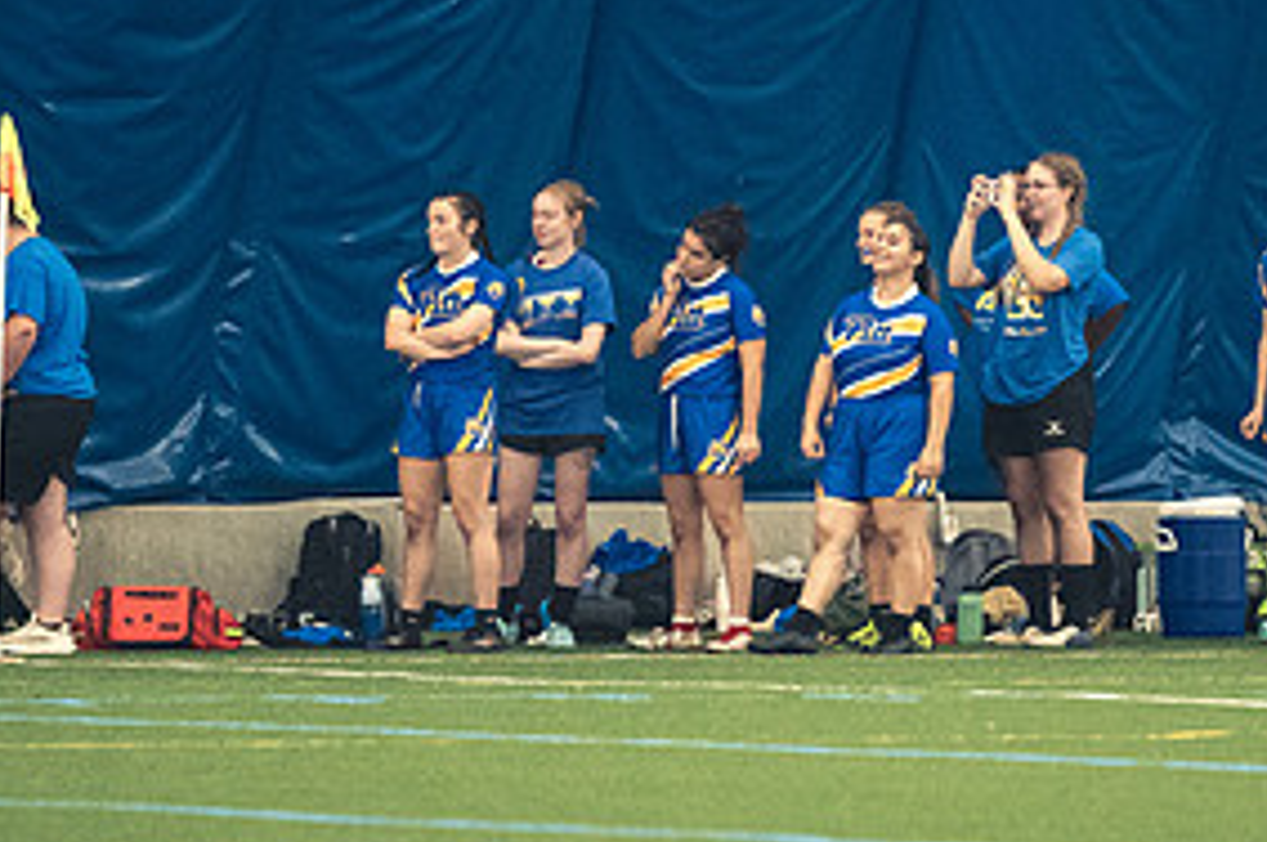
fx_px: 21619
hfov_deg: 3.4
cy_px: 381
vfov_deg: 2.2
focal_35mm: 615
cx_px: 860
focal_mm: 200
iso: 12800
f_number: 2.8
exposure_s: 1/500
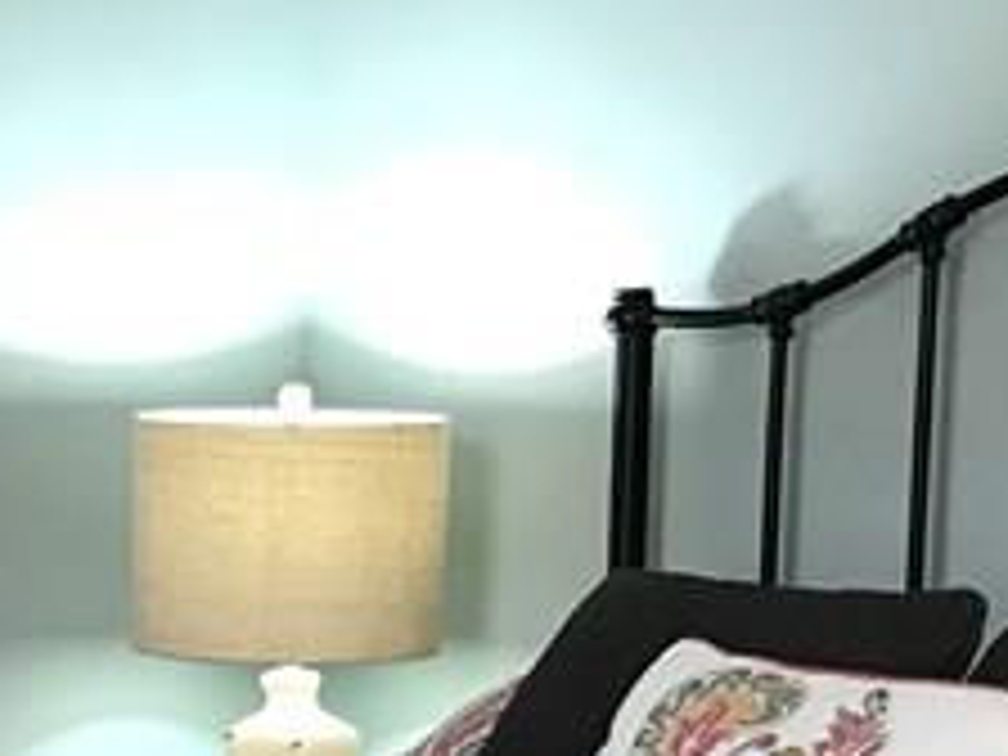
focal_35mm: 128
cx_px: -40
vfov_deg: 11.1
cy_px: 1179
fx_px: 3727
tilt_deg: -13.1
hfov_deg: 15.1
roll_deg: +0.4
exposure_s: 1/20
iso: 40
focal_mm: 3.99
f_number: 1.8
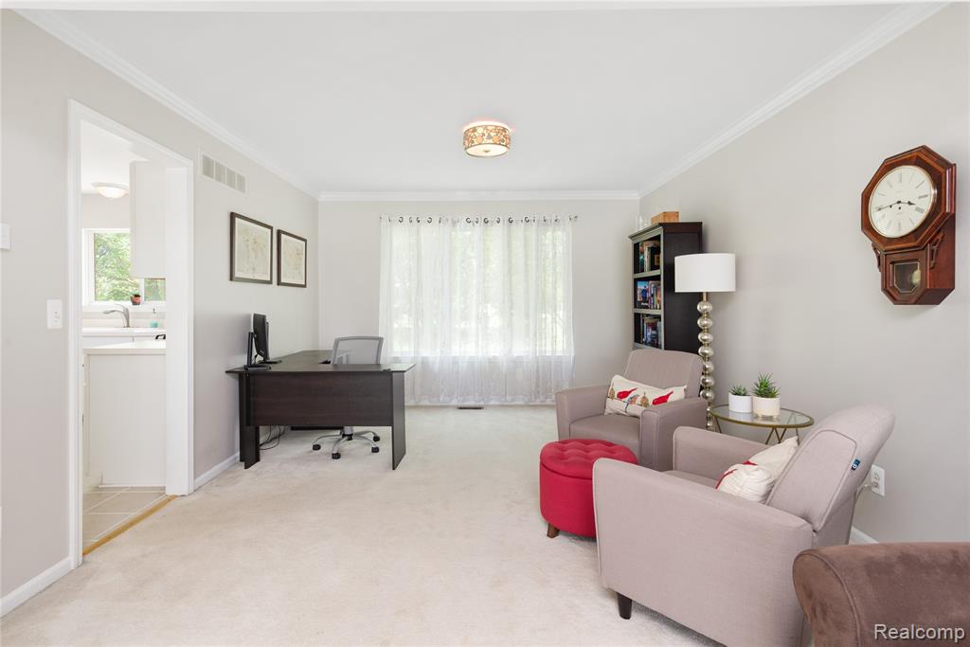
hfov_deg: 93.3
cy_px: 324
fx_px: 458
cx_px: 485
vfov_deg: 70.5
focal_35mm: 17
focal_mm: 17
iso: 400
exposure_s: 1/6
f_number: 9
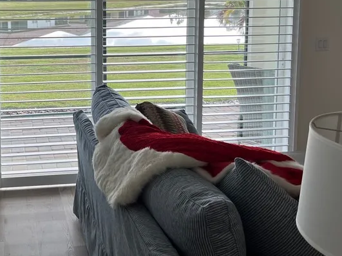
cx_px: 85
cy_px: 41
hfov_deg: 37.9
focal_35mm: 49
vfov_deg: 28.8
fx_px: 484
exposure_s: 1/213
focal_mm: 5.1
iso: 40
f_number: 1.6
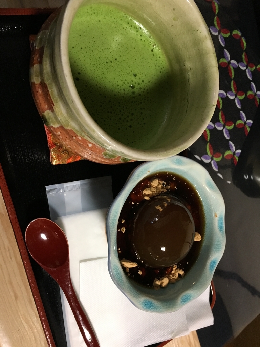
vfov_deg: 61.7
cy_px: 174
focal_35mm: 29
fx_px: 290
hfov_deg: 48.2
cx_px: 130
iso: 200
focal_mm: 4.15
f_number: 2.2
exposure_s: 1/30
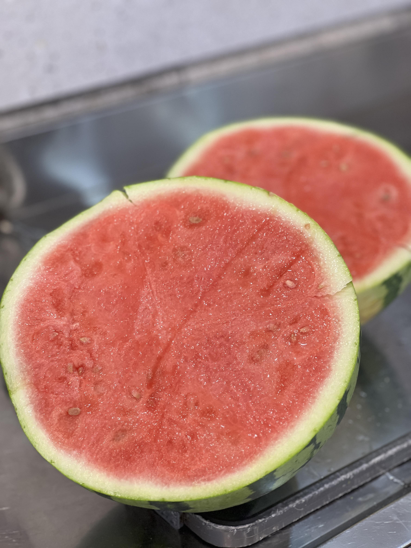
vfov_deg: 25.3
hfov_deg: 19.1
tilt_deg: -27.2
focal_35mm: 77
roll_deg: +1.3
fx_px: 1219
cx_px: 206
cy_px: 274
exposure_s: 1/33
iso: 320
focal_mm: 9
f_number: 2.8
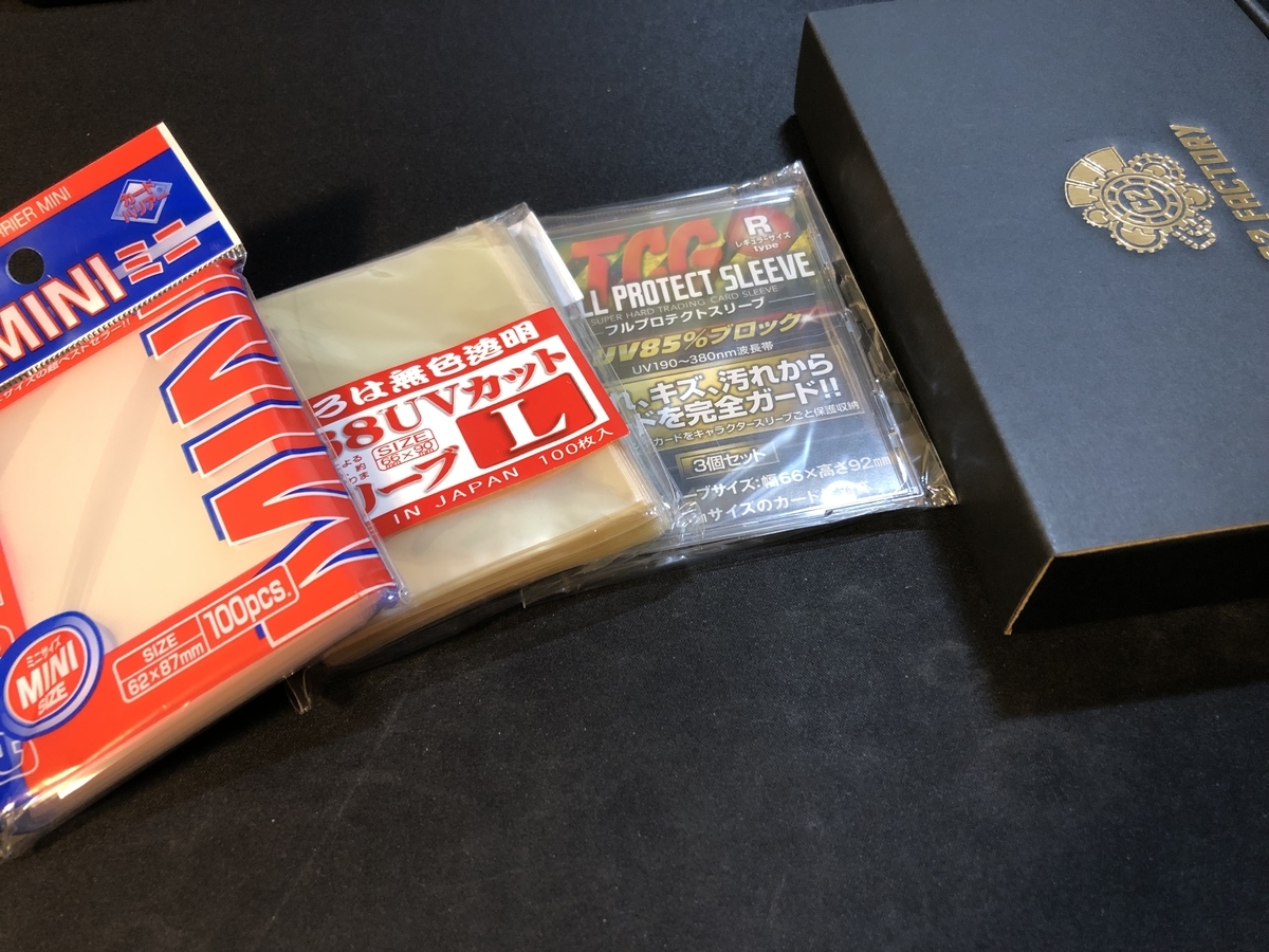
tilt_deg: -54.1
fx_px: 1026
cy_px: 476
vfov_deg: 49.7
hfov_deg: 63.4
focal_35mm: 28
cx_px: 634
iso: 80
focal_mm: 3.99
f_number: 1.8
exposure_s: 1/16
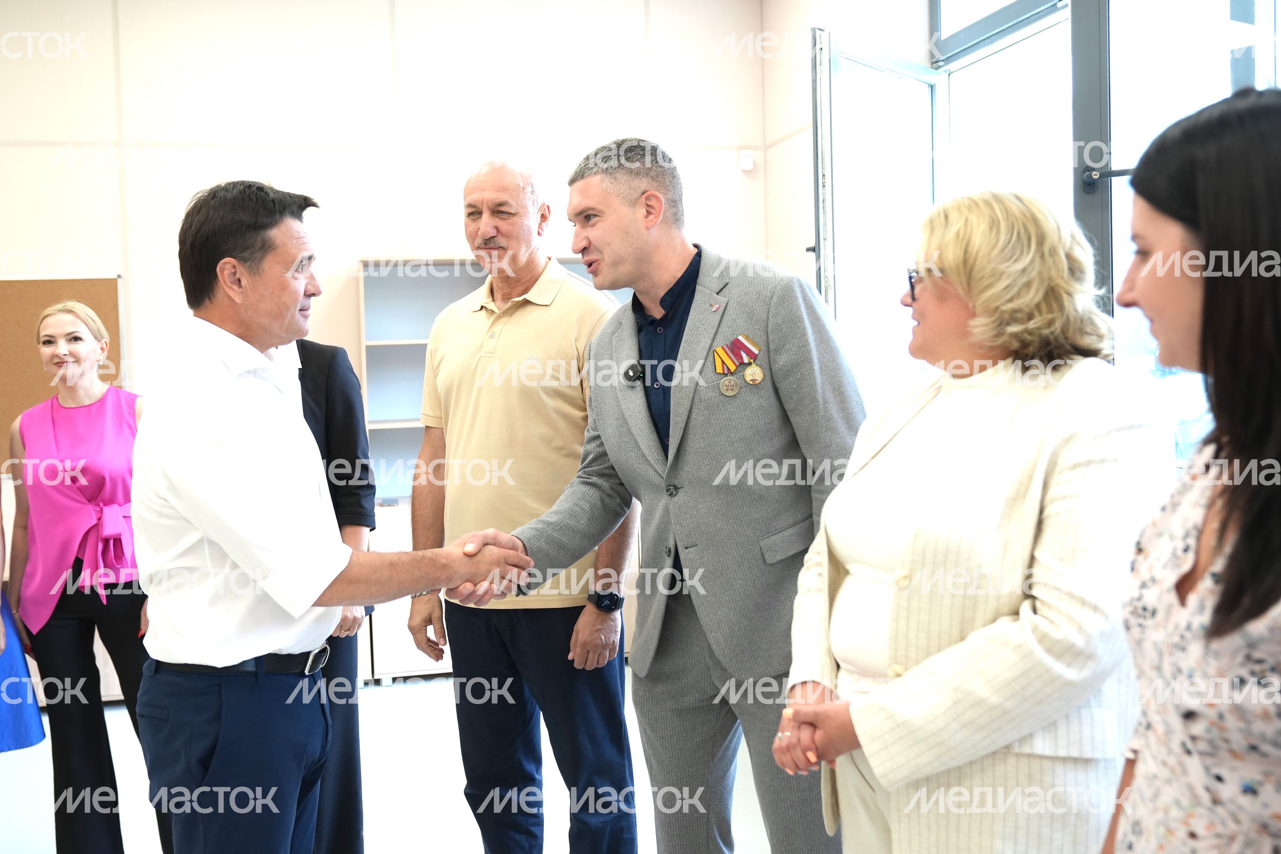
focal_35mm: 32
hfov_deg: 58.7
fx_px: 1139
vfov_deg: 41.1
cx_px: 640
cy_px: 427
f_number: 4
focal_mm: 32
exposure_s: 1/200
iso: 1000
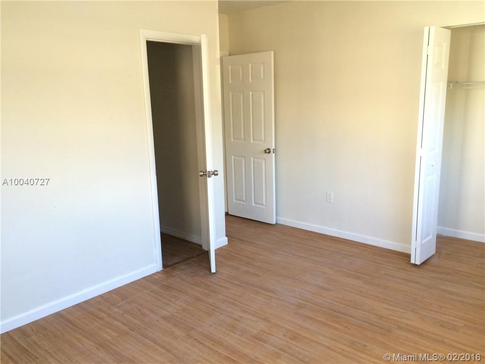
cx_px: 242
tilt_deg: -15.7
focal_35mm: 29
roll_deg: +1.6
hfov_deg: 61.7
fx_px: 406
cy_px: 182
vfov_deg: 48.2
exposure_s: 1/40
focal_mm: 4.15
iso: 40
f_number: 2.2
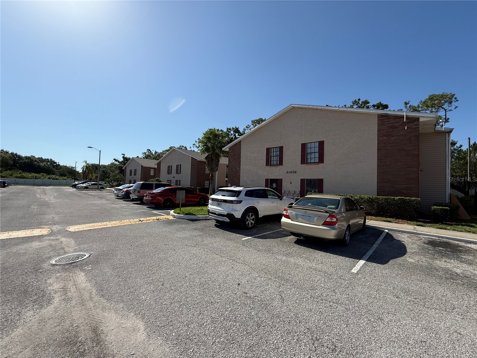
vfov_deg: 85.7
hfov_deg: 102.1
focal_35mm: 14
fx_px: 193
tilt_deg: +2.6
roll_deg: -1.9
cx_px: 238
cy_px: 179
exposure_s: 1/2024
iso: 50
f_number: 2.2
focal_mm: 2.22
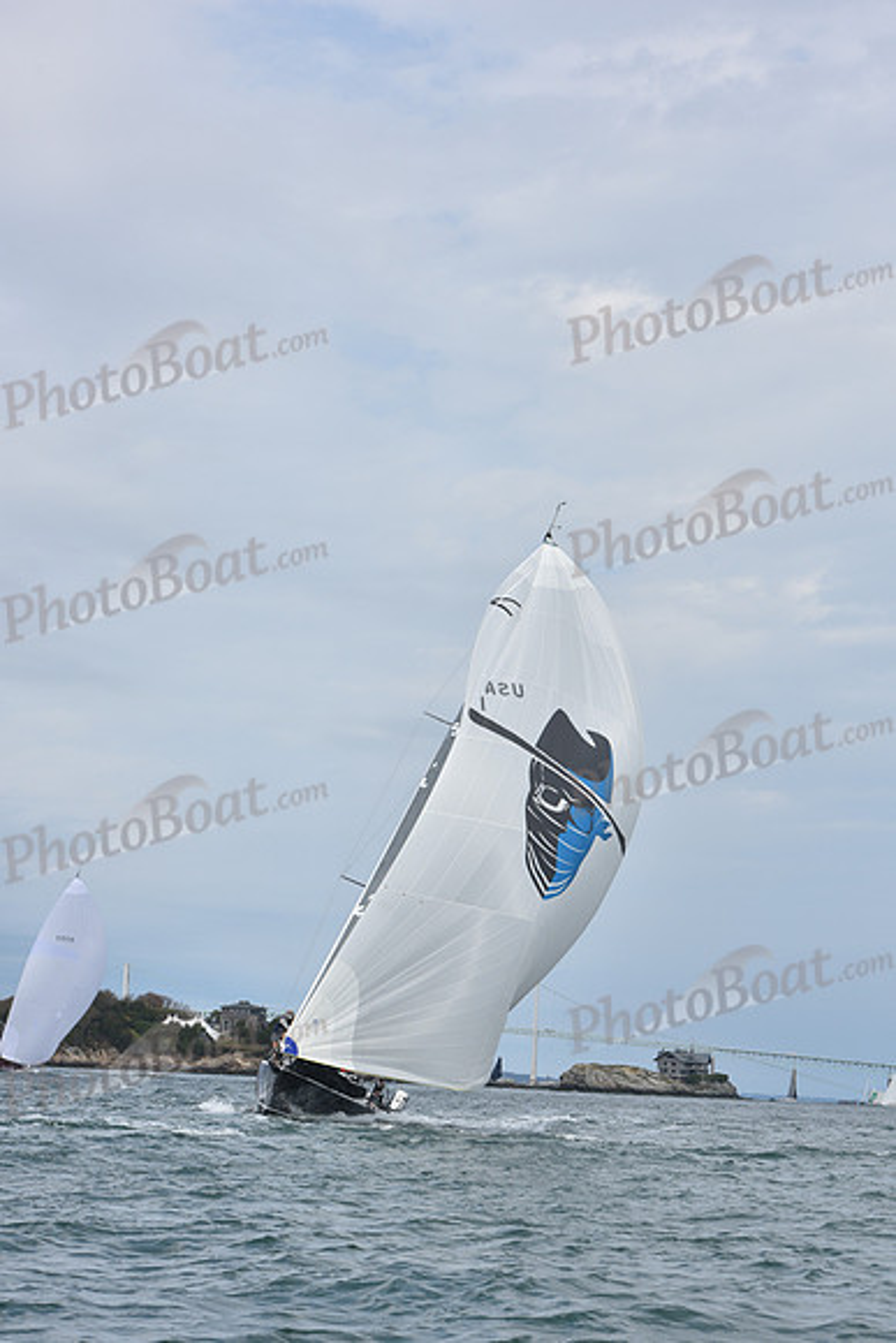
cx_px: 448
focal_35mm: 90
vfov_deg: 22.6
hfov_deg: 15.2
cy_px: 672
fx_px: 3358
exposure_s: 1/1000
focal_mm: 90
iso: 320
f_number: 10
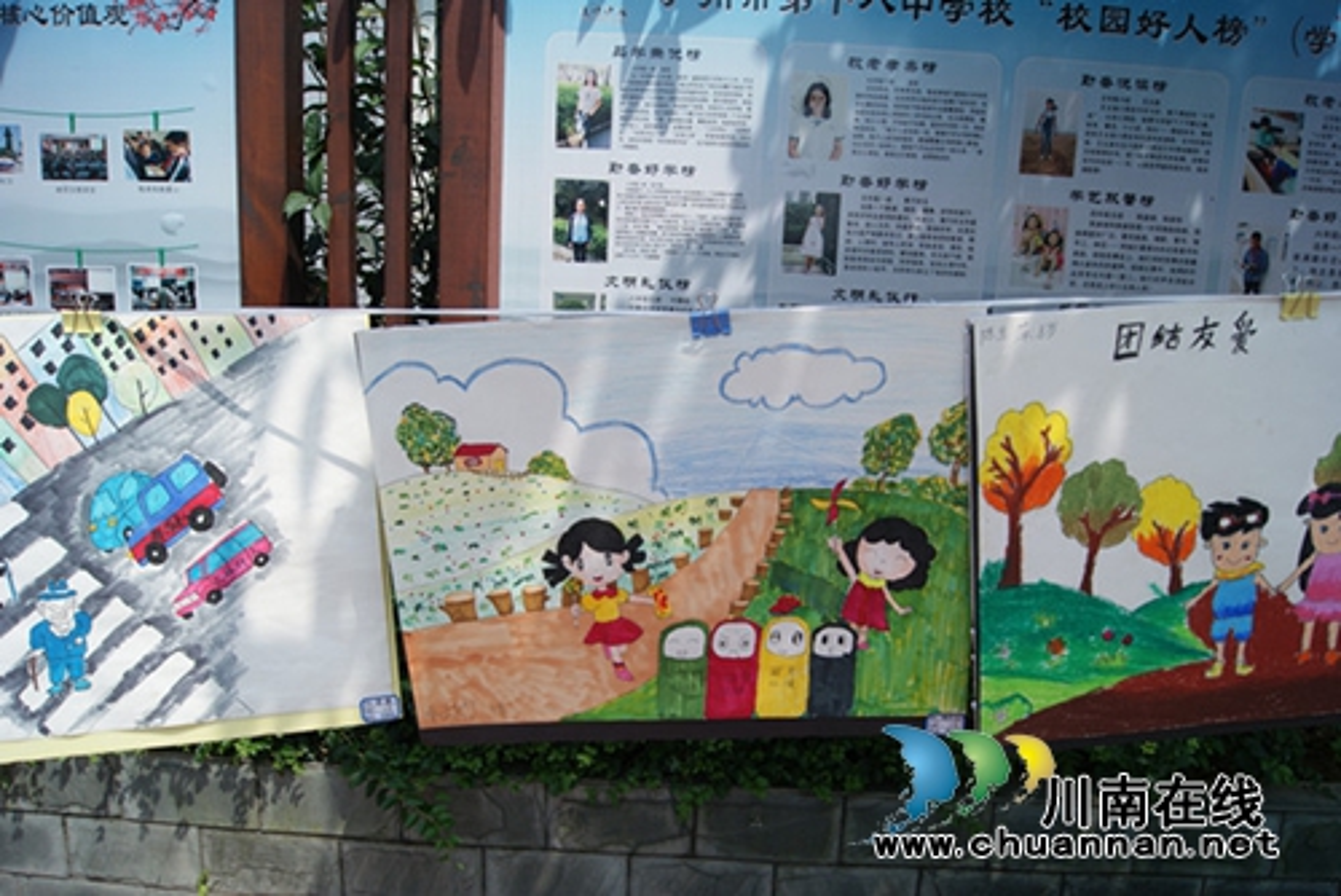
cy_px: 448
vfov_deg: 48.0
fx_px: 1006
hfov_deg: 67.4
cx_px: 670
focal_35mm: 27
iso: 100
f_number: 10
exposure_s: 1/250
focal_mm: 18
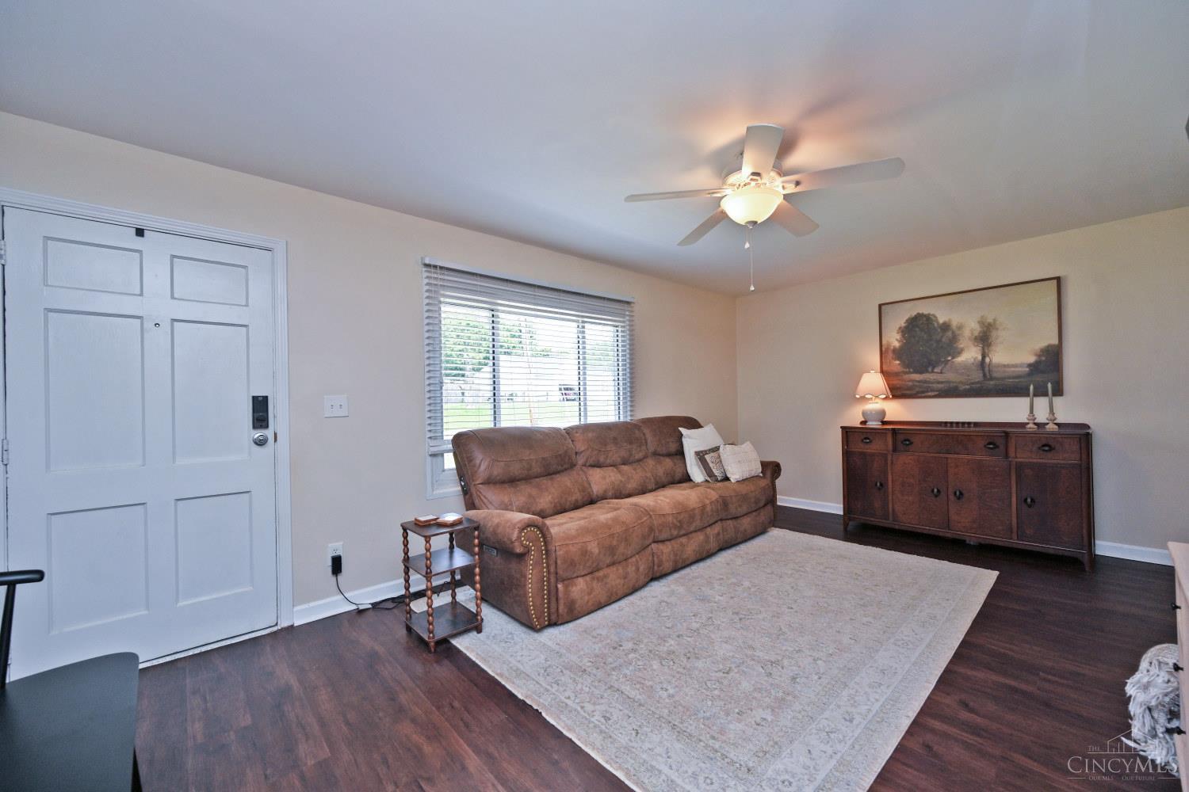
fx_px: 462
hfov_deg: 104.3
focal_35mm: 14
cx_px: 594
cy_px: 396
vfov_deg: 81.2
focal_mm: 14
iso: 200
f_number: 5.6
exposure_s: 1/125
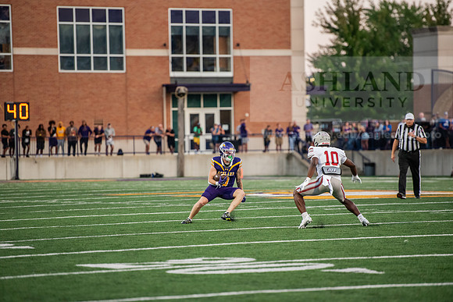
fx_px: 2517
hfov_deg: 10.3
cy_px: 151
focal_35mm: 200
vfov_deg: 6.9
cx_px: 226
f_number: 3.2
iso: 3200
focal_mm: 200
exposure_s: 1/1250
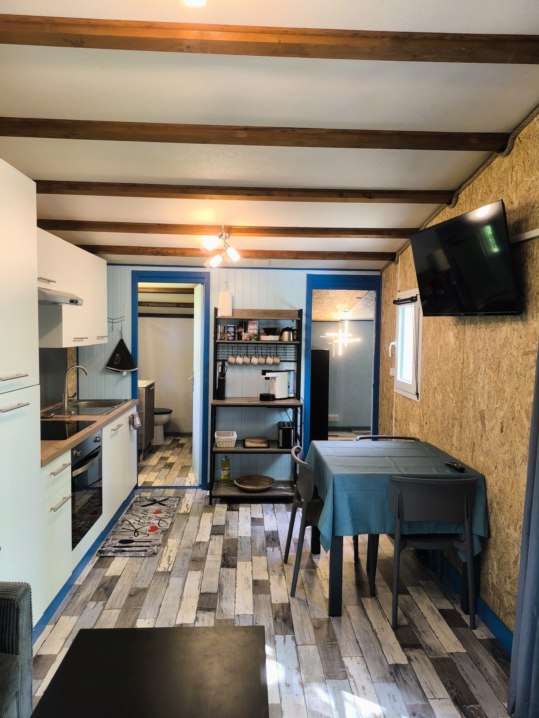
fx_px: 478
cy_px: 359
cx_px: 270
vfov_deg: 73.9
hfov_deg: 58.9
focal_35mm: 23
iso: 640
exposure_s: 1/100
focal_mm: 6.14
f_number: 1.65
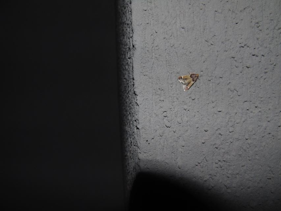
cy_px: 106
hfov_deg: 69.4
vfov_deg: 54.9
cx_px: 140
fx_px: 203
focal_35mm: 25
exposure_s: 1/8
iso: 80
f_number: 4.3
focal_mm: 4.4
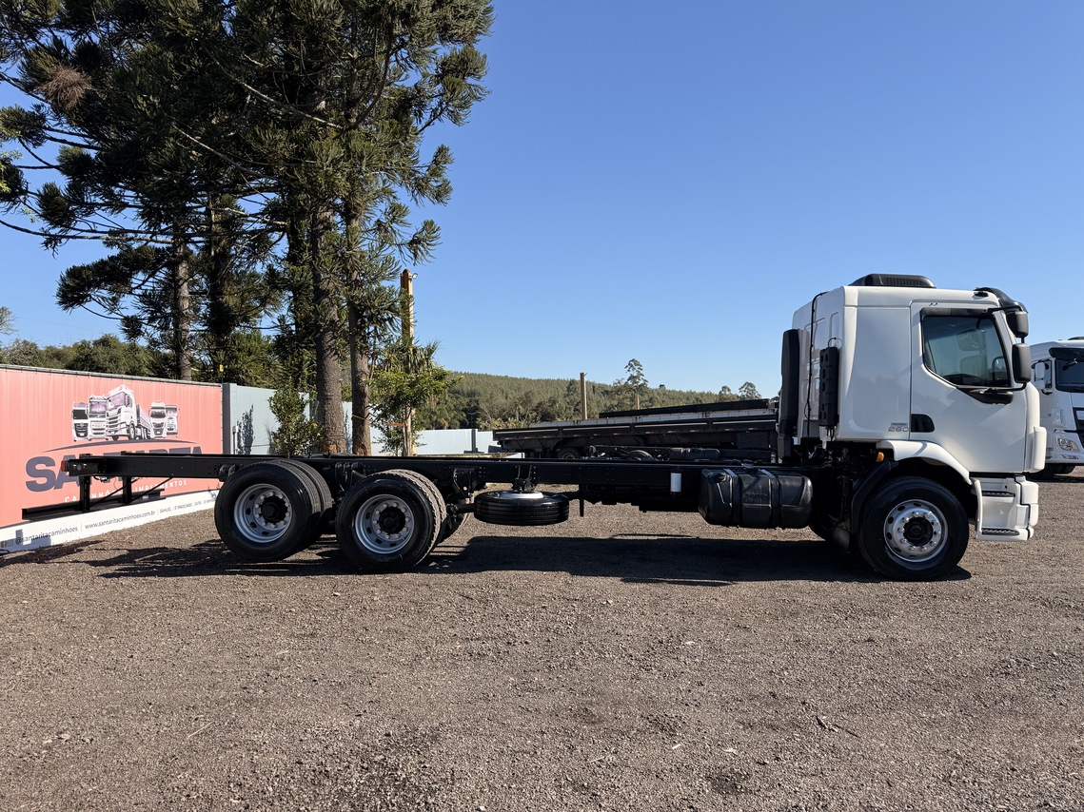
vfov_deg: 56.8
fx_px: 751
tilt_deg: +1.9
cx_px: 542
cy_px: 406
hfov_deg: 71.6
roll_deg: +0.9
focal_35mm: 24
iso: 80
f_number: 1.78
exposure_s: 1/3145
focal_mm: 6.76
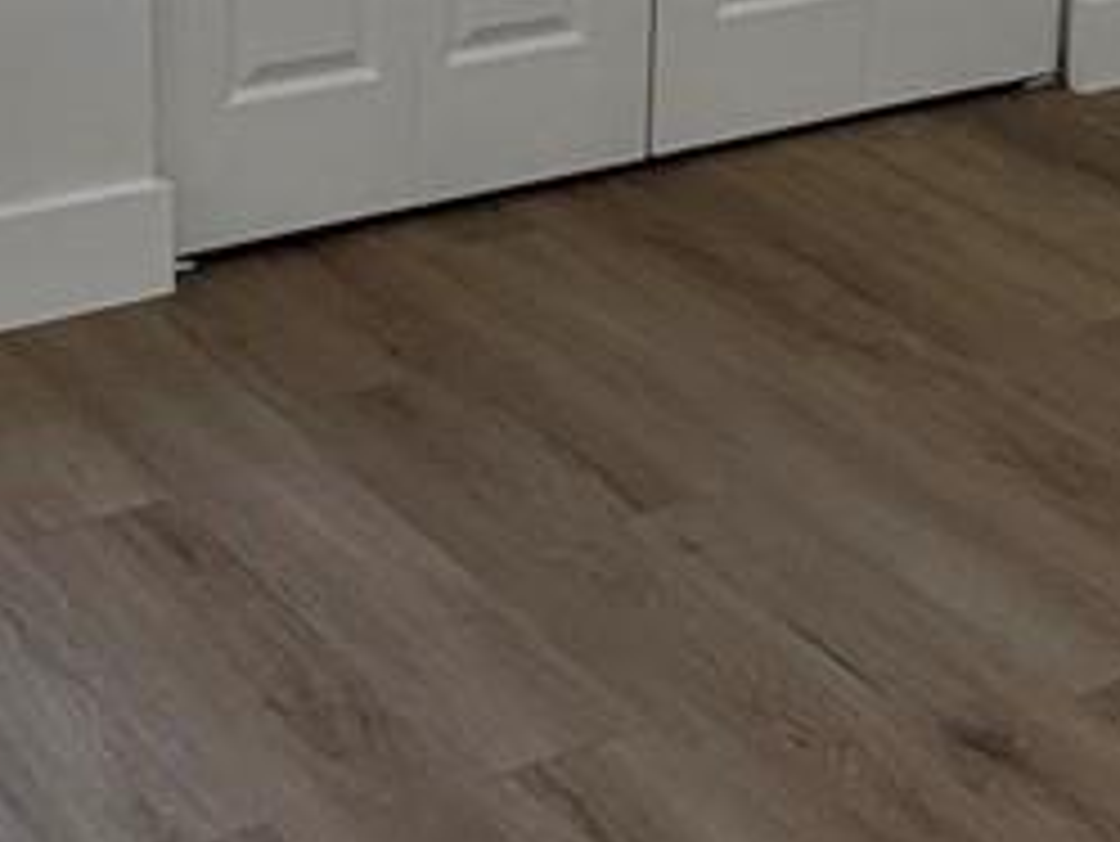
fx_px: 2913
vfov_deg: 15.6
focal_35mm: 90
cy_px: -257
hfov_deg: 21.8
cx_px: 571
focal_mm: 2.22
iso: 50
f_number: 2.2
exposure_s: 1/99
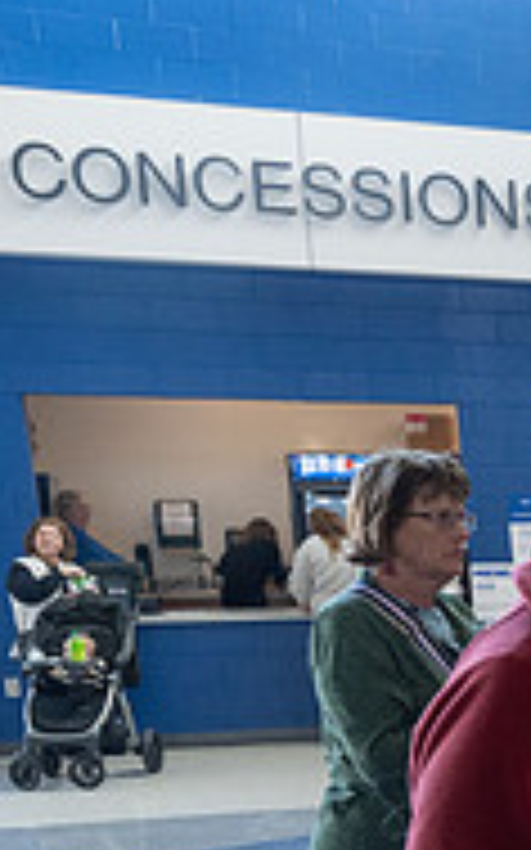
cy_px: 812
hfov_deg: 13.2
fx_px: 1738
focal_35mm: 75
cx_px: 1256
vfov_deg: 26.3
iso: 1250
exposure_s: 1/160
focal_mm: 24
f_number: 5
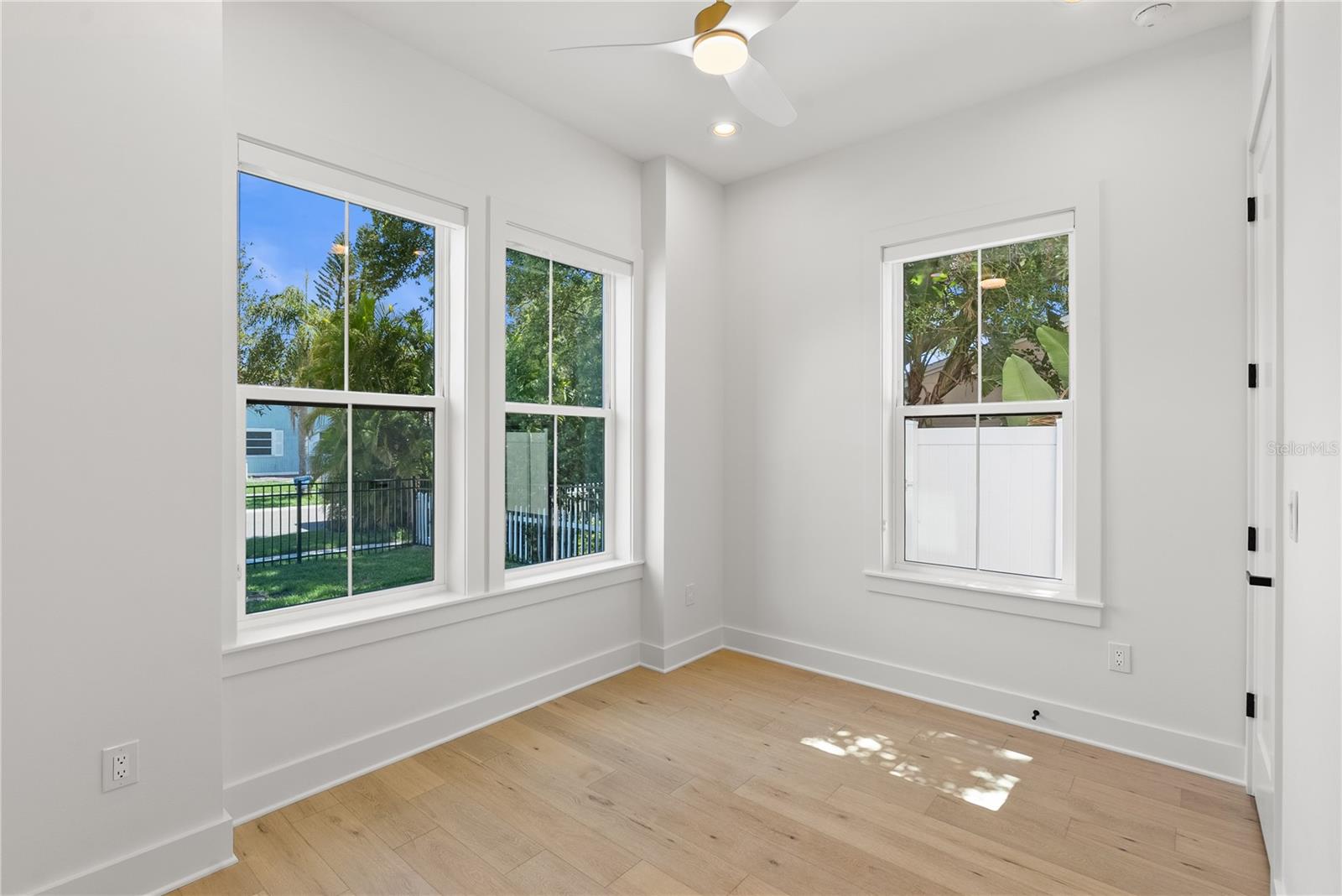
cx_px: 671
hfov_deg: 96.7
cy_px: 448
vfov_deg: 73.8
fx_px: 597
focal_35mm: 16
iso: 500
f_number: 8
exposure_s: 1/15
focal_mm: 16
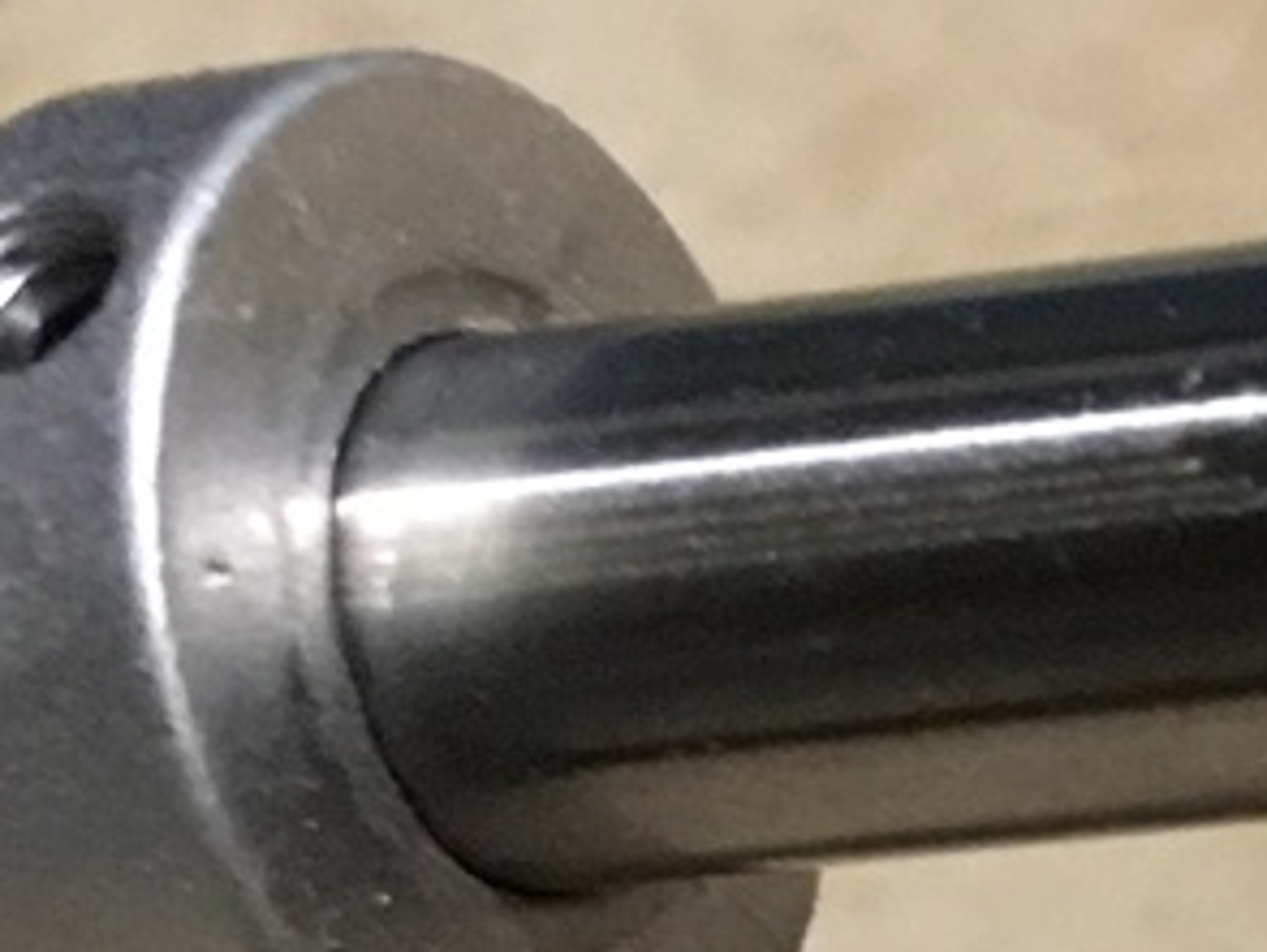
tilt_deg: -52.5
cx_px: 3426
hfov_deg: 8.6
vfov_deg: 7.0
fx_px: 7400
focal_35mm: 202
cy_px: 2274
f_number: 2.2
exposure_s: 1/17
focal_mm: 4.15
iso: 125
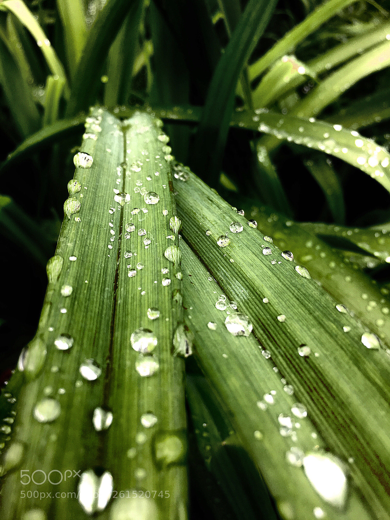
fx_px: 436
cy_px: 260
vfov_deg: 61.7
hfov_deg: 48.2
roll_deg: -16.9
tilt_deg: -41.7
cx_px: 195
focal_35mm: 29
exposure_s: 1/281
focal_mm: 4.15
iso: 25
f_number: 2.2
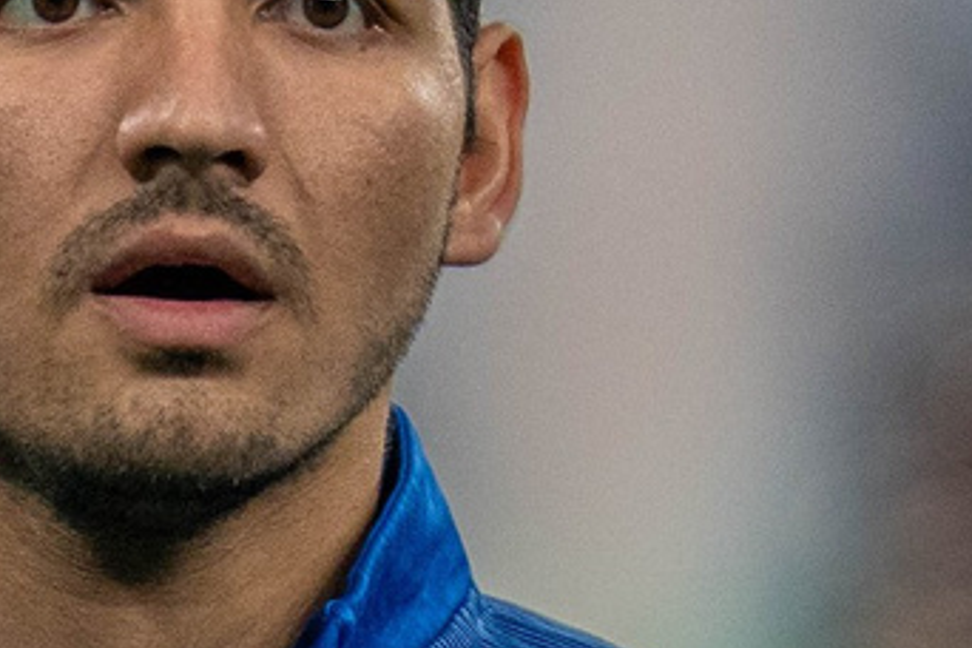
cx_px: 317
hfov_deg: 1.3
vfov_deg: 0.9
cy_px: 1746
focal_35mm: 1562
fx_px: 42171
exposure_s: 1/1000
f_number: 2.8
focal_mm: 200
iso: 1600
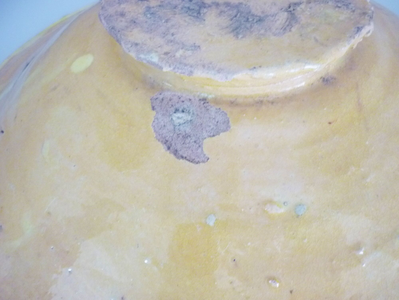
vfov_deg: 42.9
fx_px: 380
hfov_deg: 55.4
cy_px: 150
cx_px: 200
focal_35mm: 33
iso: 400
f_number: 2.8
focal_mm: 5.5
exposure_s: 1/15
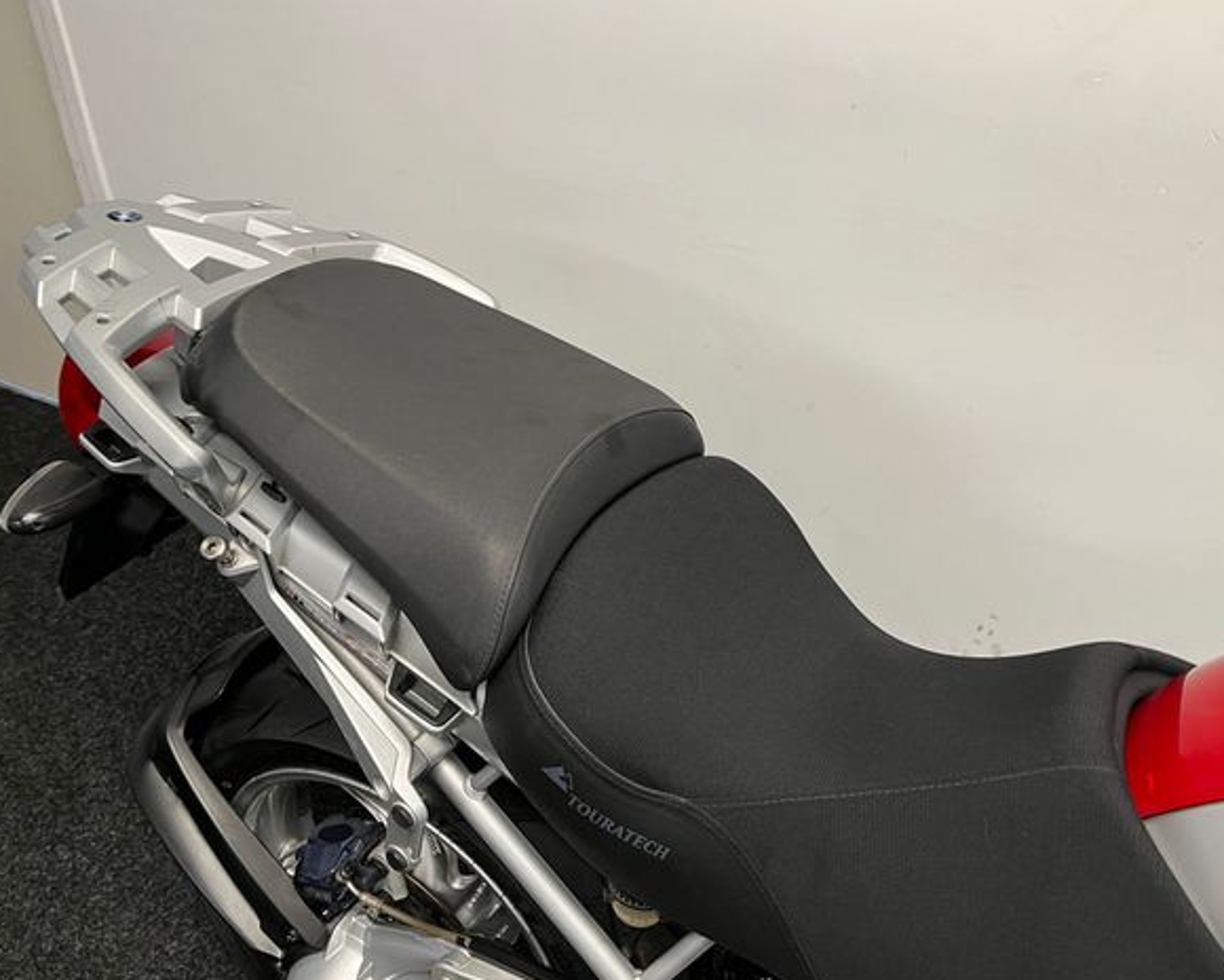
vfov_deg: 51.5
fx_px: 1014
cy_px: 484
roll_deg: +1.0
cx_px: 646
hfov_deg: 62.2
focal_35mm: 28
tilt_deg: -35.5
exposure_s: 1/50
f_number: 1.6
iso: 80
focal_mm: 5.1
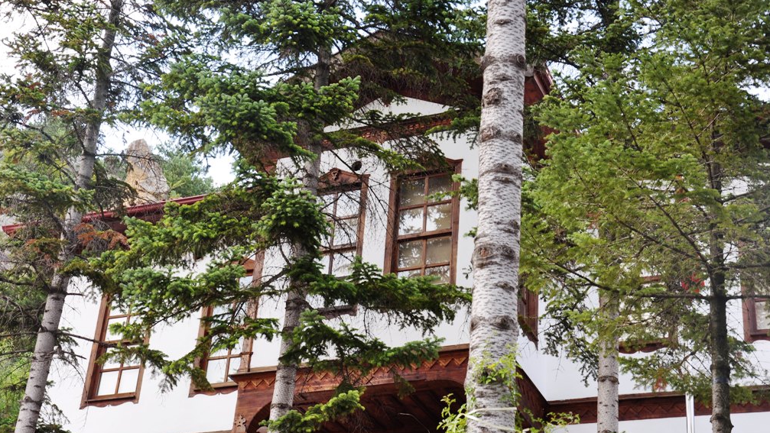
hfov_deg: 31.4
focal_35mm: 67
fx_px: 1368
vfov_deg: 18.0
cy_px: 232
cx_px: 387
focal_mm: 42
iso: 200
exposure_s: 1/80
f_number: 8
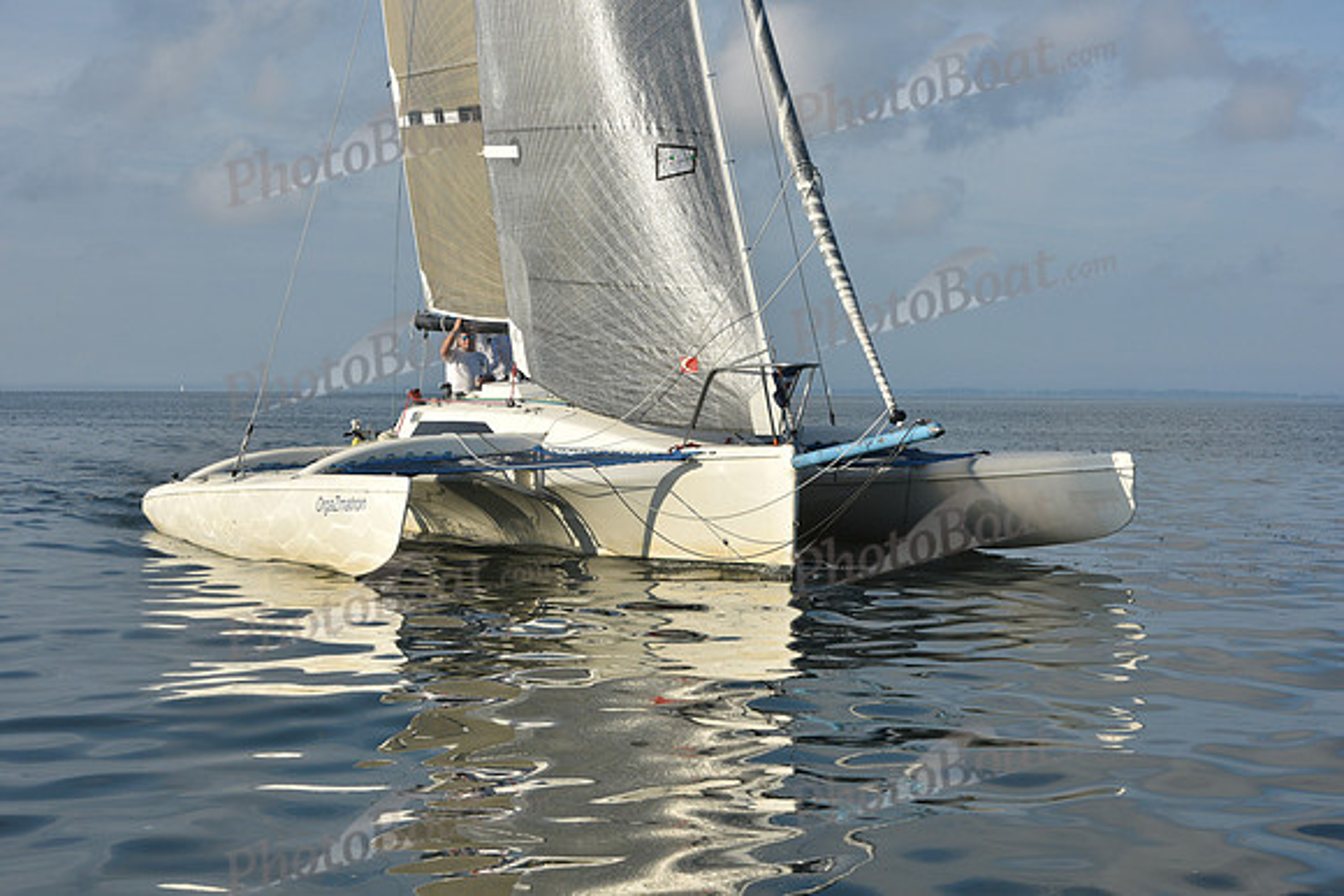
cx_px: 672
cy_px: 448
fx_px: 2614
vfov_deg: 19.5
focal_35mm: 70
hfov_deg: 28.8
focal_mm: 70
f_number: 11
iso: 320
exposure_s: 1/800
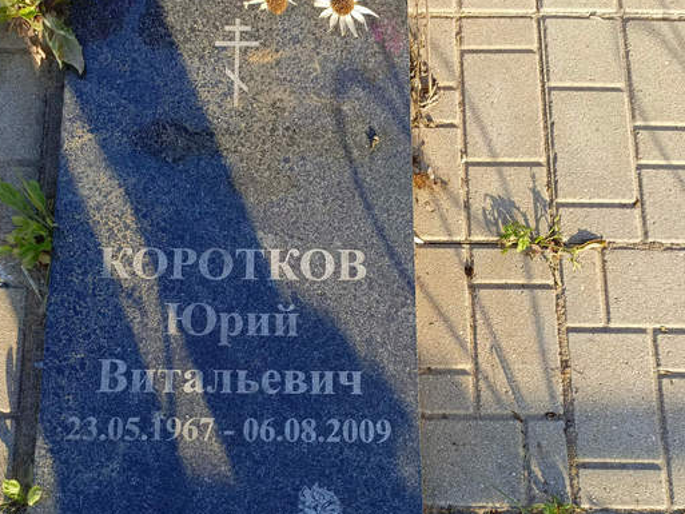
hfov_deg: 47.6
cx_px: 279
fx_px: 772
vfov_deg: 36.5
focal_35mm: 39
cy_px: 343
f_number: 1.69
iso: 112
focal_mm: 4.76
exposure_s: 1/306
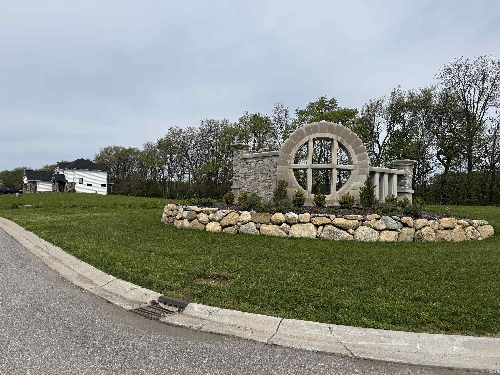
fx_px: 347
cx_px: 250
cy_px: 188
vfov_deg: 56.8
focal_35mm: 24
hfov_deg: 71.6
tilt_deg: +1.0
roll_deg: -1.6
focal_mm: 6.76
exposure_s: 1/6711
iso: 80
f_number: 1.78
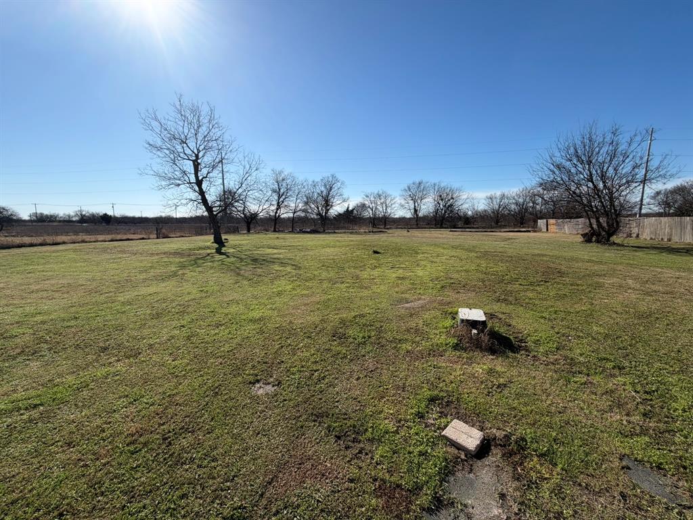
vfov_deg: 85.7
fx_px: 280
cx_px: 346
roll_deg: +1.1
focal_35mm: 14
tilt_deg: -8.3
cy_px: 260
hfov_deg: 102.1
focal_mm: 2.22
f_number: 2.2
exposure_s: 1/985
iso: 20
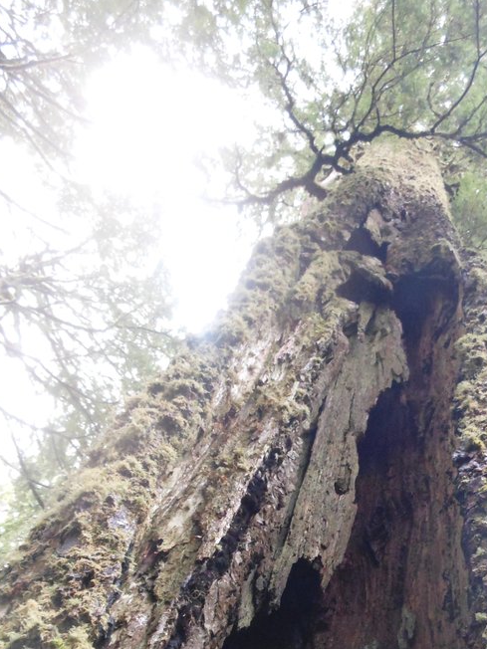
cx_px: 341
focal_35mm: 46
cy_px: 547
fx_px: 863
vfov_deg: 39.1
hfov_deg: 31.2
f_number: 3.2
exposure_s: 1/30
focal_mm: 4.5
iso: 320
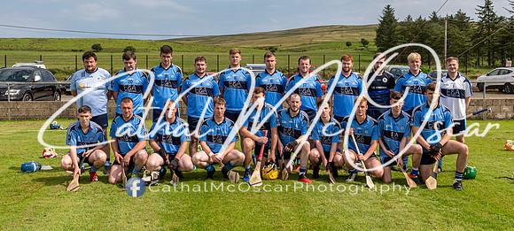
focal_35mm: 40
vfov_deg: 24.7
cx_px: 261
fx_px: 527
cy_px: 99
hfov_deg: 52.0
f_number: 8
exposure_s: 1/100
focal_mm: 31
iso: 100
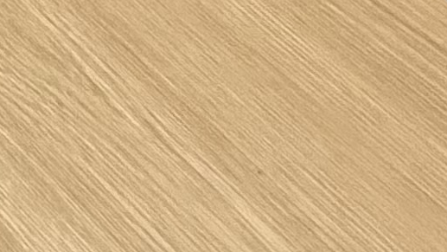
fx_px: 1411
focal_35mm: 119
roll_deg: +3.4
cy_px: -811
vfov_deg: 7.1
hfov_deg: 11.5
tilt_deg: -15.0
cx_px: -855
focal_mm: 2.22
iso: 320
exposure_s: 1/120
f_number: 2.2
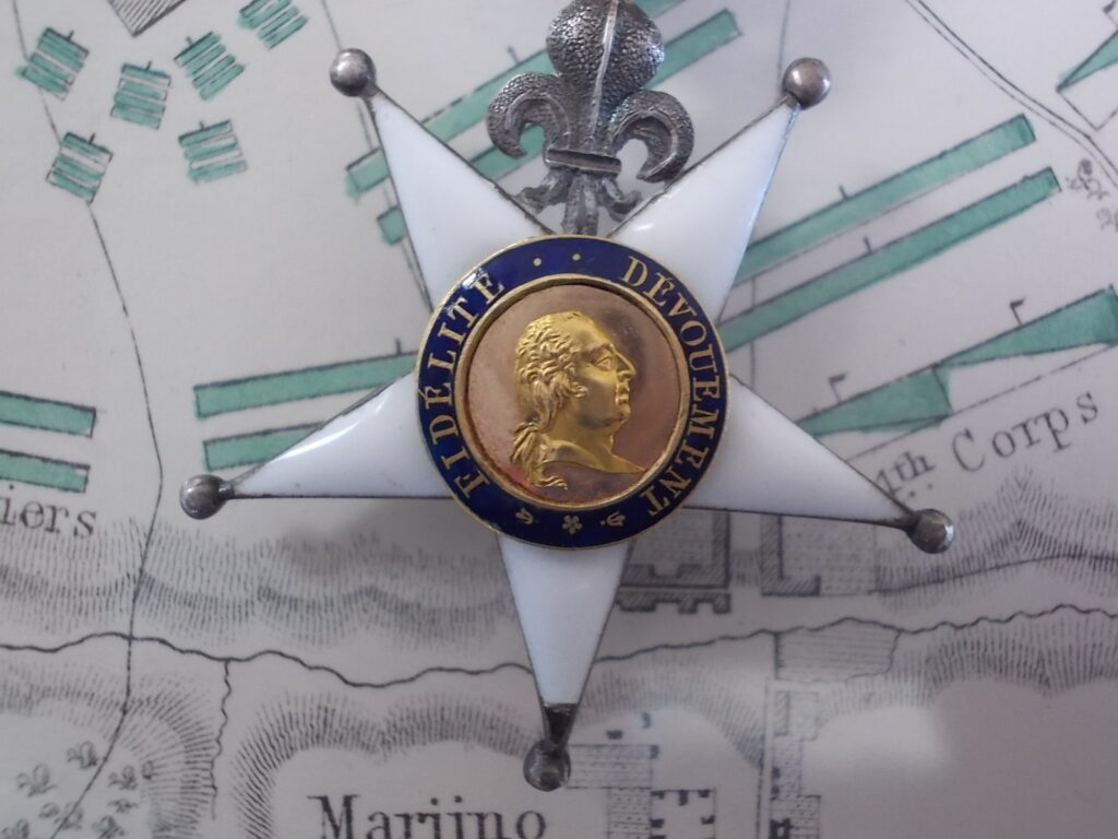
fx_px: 1389
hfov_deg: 43.9
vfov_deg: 33.6
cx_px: 559
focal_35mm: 43
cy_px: 420
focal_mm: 6.1
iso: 200
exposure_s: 1/20
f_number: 3.3
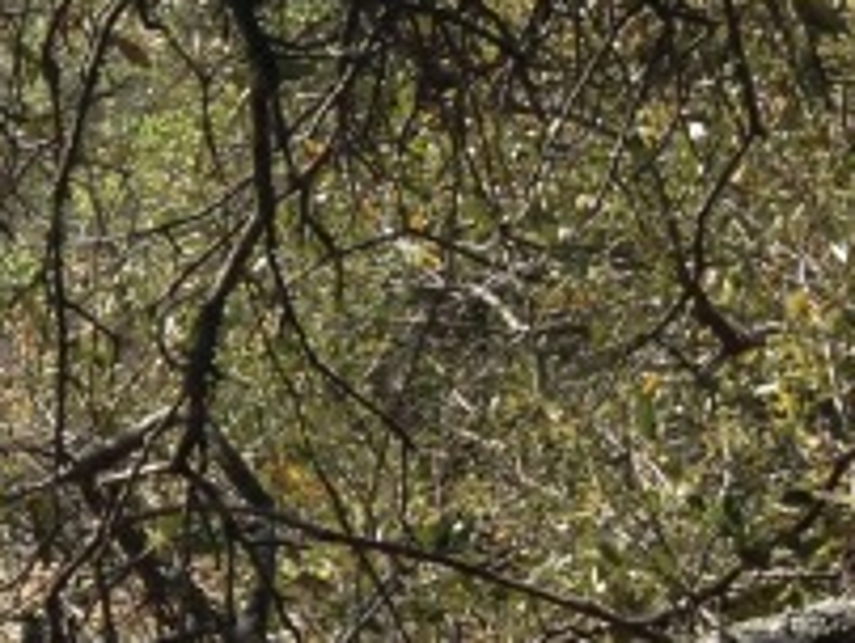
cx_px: -711
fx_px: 4377
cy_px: 376
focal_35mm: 177
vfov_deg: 8.4
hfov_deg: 10.5
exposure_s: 1/905
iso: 64
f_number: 2.4
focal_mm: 4.28
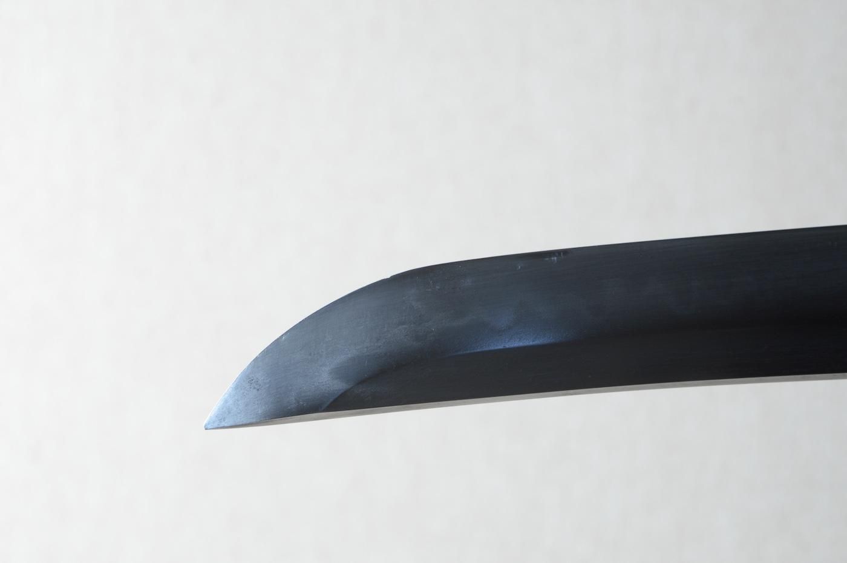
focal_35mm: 135
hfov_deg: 15.2
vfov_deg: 10.1
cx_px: 424
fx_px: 3174
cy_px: 282
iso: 400
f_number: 11
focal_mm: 90
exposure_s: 1/1.6
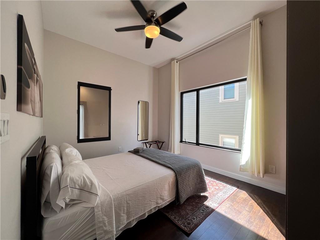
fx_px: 120
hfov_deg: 106.2
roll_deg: +0.2
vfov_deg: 89.9
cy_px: 120
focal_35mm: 13
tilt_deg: +0.5
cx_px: 160
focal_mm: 1.57
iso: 40
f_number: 1.8
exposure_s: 1/120
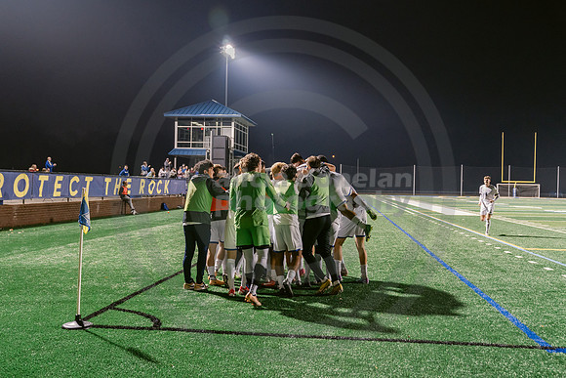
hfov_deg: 53.1
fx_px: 566
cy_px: 189
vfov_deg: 36.9
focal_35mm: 36
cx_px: 283
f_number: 4
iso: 2500
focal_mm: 36
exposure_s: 1/80
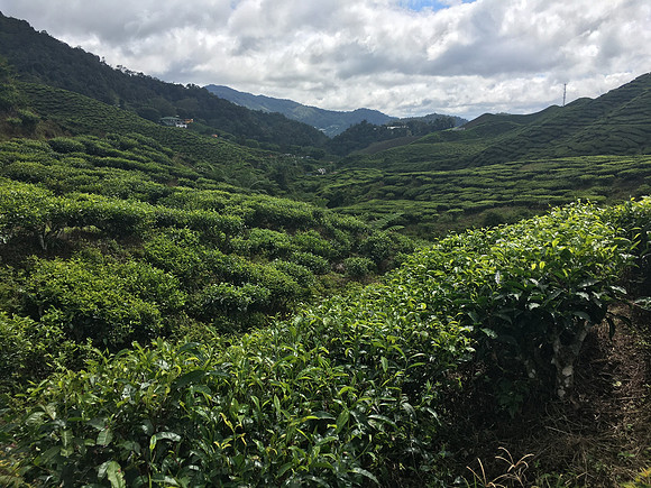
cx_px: 326
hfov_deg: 61.7
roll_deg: -0.3
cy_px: 244
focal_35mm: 29
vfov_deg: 48.2
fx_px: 545
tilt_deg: -10.4
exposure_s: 1/1672
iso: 25
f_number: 2.2
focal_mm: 4.15
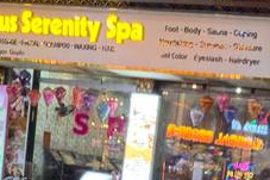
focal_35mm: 88
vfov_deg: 14.6
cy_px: 260
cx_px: 232
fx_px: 660
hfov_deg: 22.7
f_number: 1.9
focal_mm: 2.71
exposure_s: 1/25
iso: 320
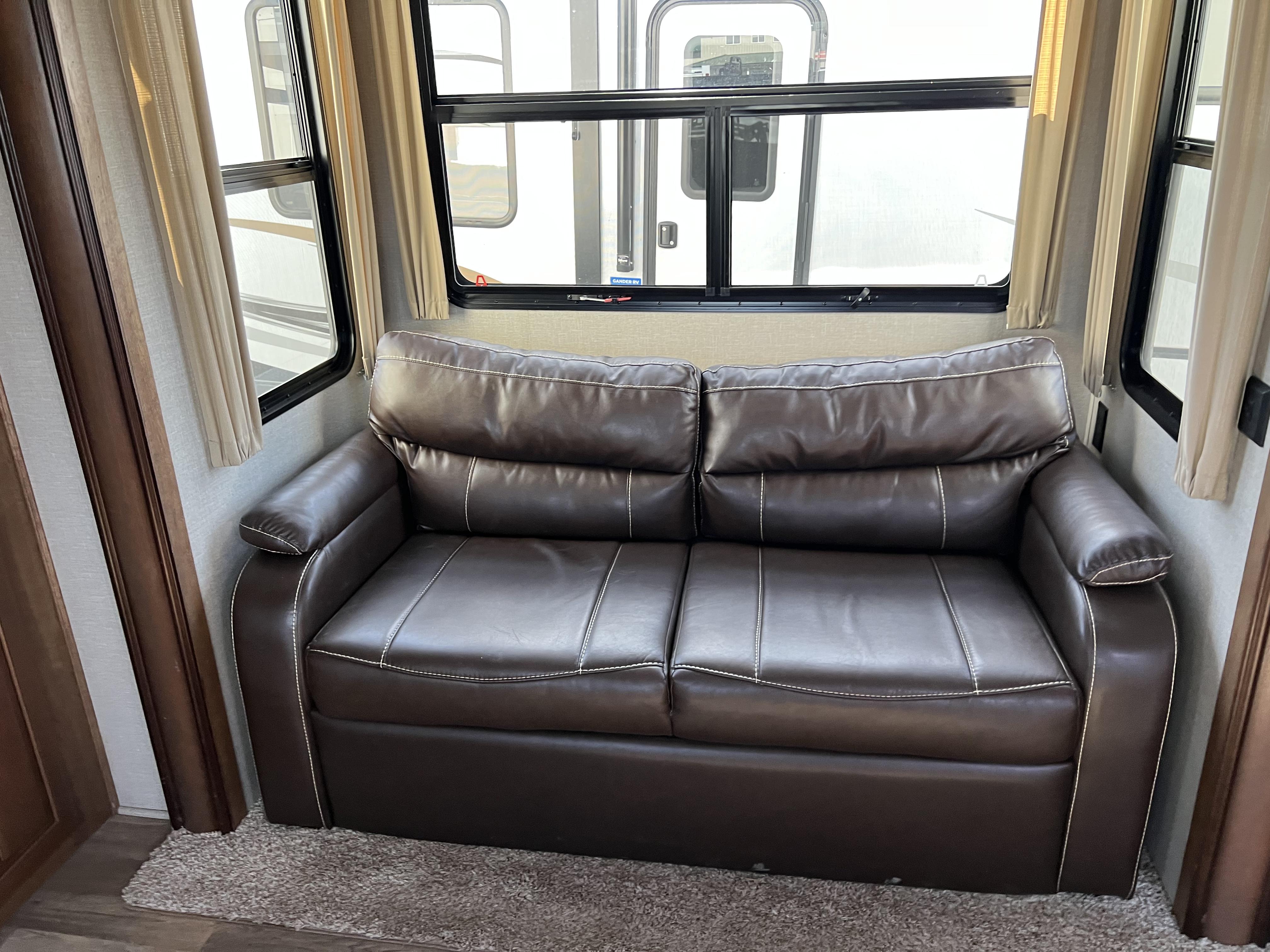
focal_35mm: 26
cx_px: 635
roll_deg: +0.7
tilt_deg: -19.3
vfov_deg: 53.1
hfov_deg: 67.3
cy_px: 476
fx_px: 954
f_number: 1.5
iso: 125
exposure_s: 1/87
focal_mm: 5.7
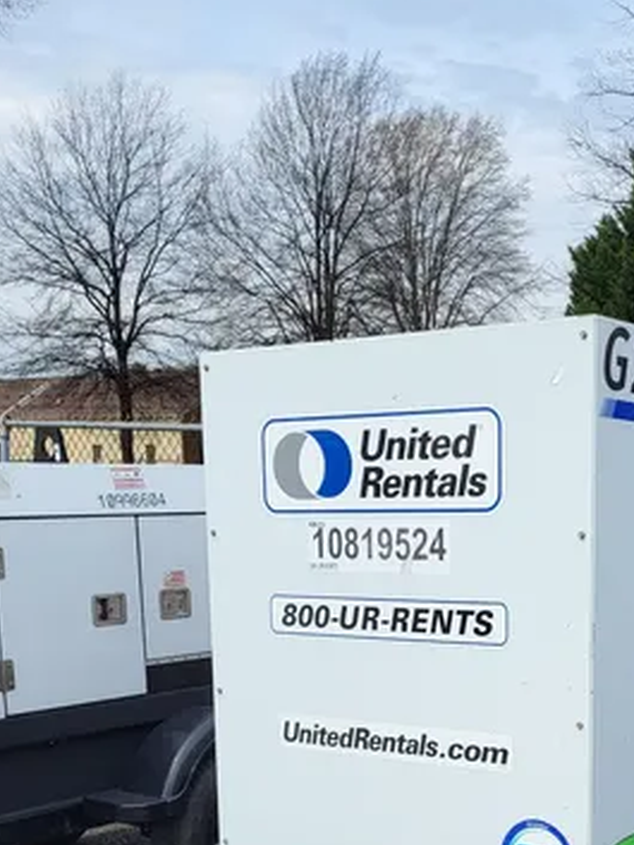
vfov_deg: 33.5
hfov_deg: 26.3
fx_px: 1318
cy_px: 772
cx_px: 543
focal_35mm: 54
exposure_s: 1/2032
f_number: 1.8
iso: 40
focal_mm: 5.4
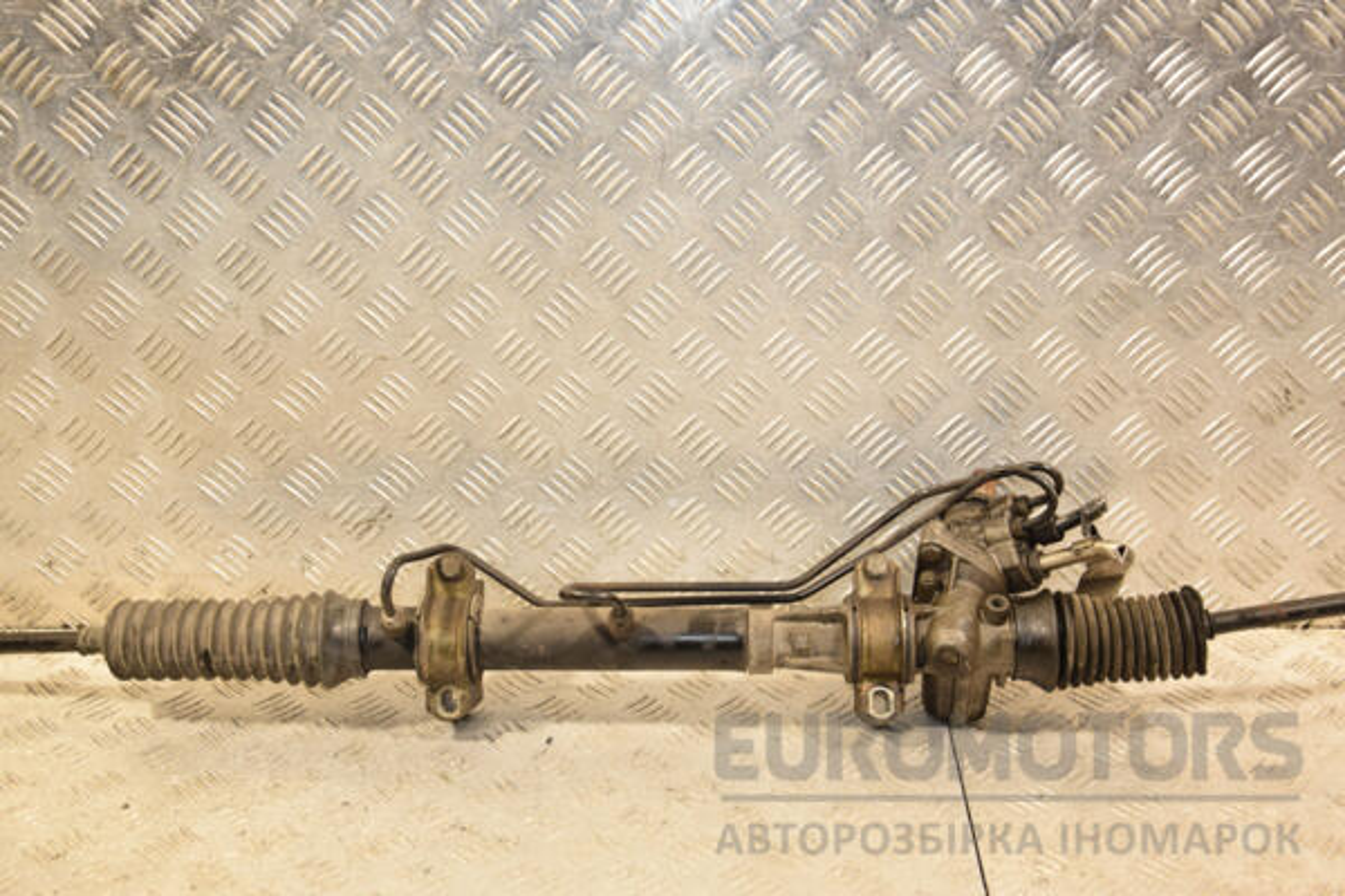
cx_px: 672
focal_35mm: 48
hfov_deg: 41.1
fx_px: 1793
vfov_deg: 28.1
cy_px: 448
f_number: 5
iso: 800
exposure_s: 1/200
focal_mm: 32
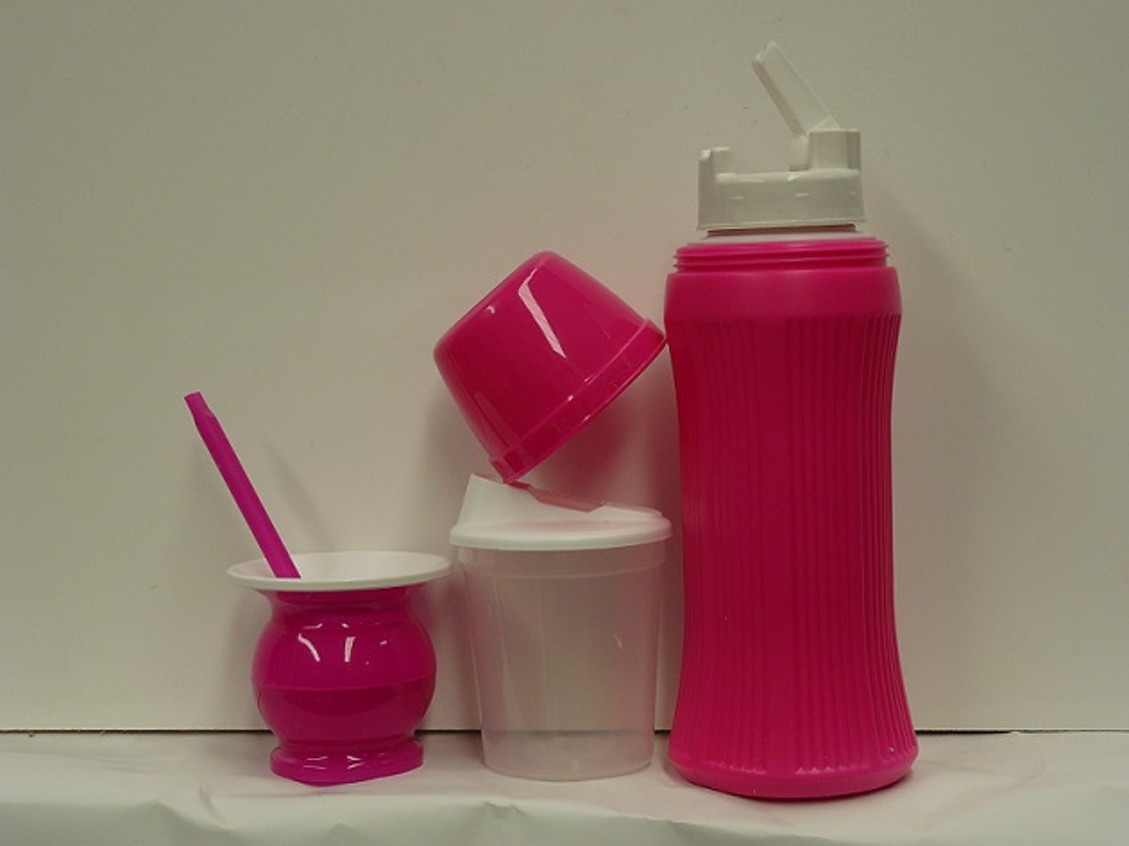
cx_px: 564
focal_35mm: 65
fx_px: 2120
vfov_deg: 22.6
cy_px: 423
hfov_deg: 29.8
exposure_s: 1/125
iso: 100
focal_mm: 10.9
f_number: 3.2
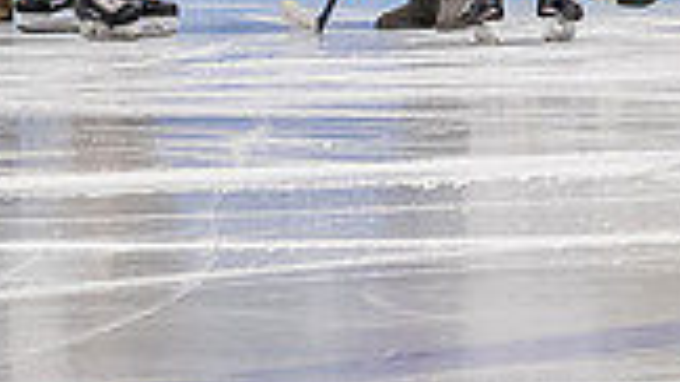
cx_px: 1151
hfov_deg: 5.0
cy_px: -232
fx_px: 7715
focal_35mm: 428
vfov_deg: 2.8
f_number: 4.5
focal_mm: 52
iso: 2500
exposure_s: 1/200
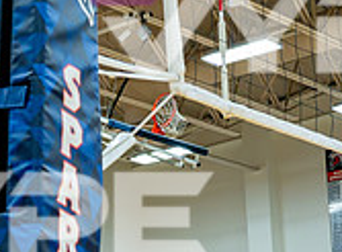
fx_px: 1364
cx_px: -53
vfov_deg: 10.4
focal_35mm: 139
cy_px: 297
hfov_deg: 13.9
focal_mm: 31
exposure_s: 1/800
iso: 2500
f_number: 2.8
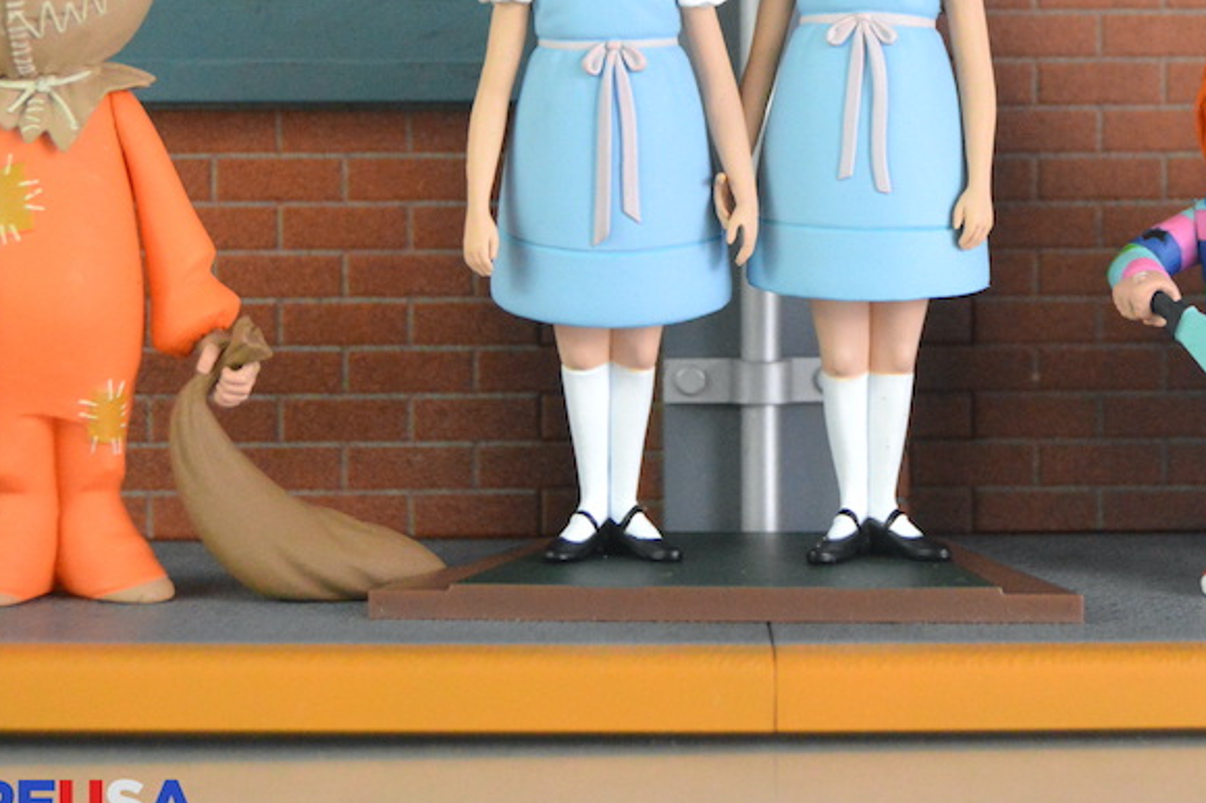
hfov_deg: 22.6
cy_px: 138
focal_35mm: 90
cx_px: 769
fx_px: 3013
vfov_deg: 15.1
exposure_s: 1/100
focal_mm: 34
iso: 3200
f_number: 4.5
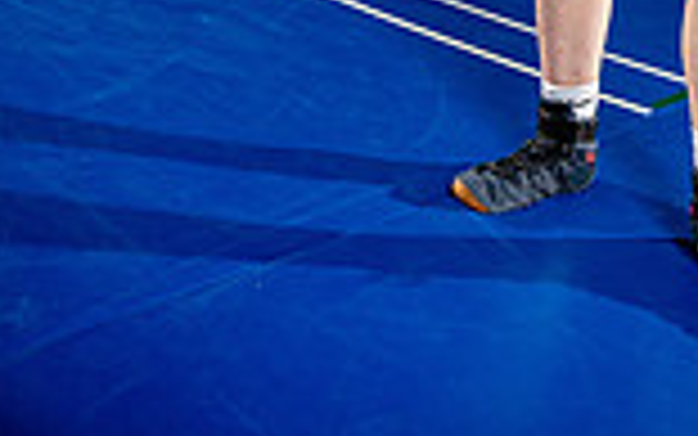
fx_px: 1123
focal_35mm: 59
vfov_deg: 15.4
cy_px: -530
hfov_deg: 32.8
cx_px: 626
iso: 250
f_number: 4
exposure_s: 1/250
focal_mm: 20
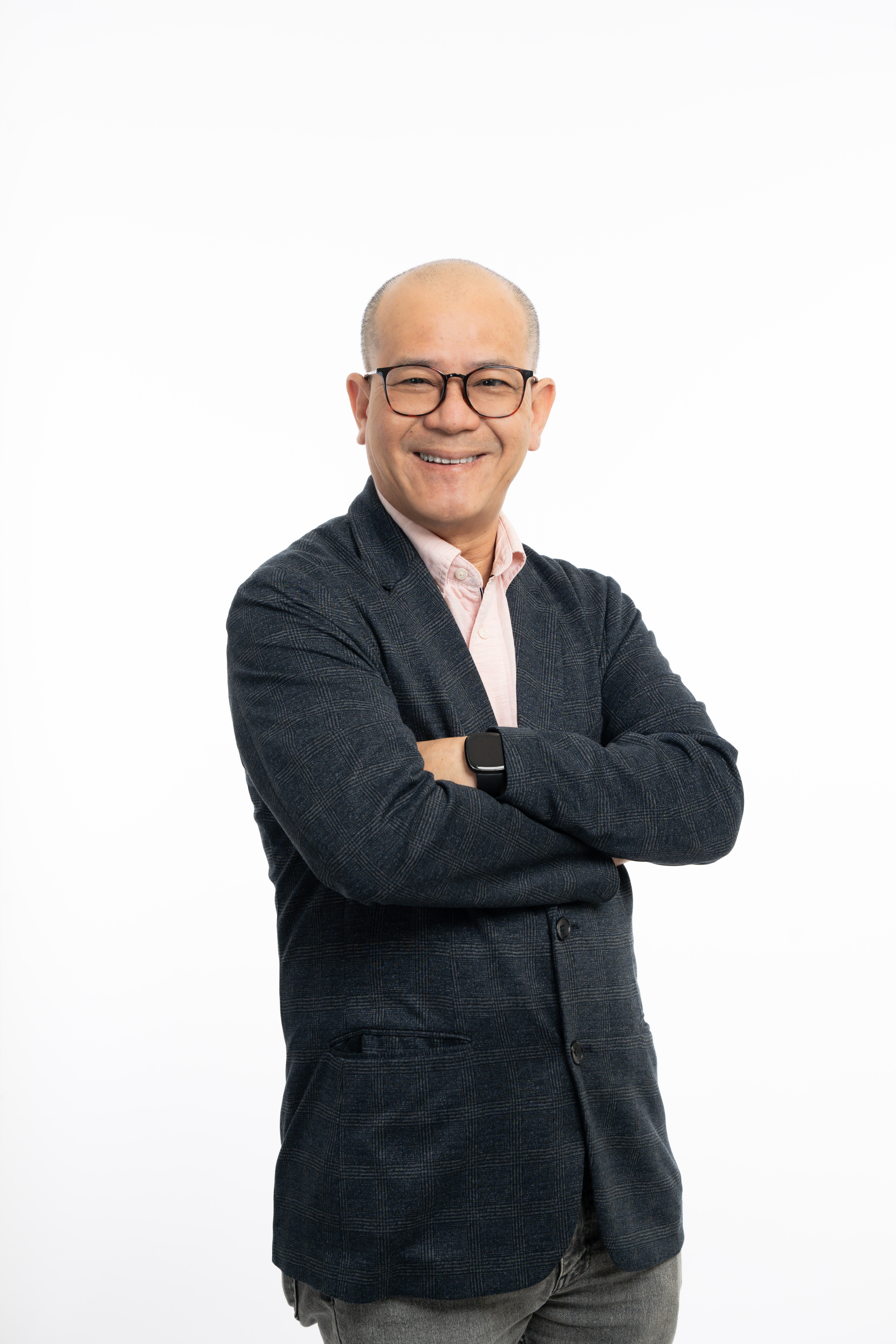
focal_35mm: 70
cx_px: 448
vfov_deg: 28.8
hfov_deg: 19.5
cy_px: 672
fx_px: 2613
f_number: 8
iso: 400
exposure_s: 1/200
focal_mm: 70
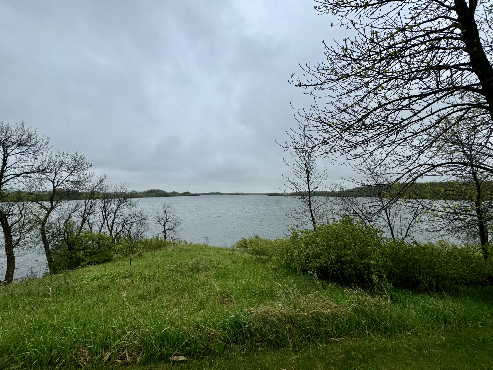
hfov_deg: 102.1
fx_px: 199
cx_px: 246
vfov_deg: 85.7
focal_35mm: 14
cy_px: 185
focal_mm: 2.22
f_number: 2.2
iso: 50
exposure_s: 1/3106
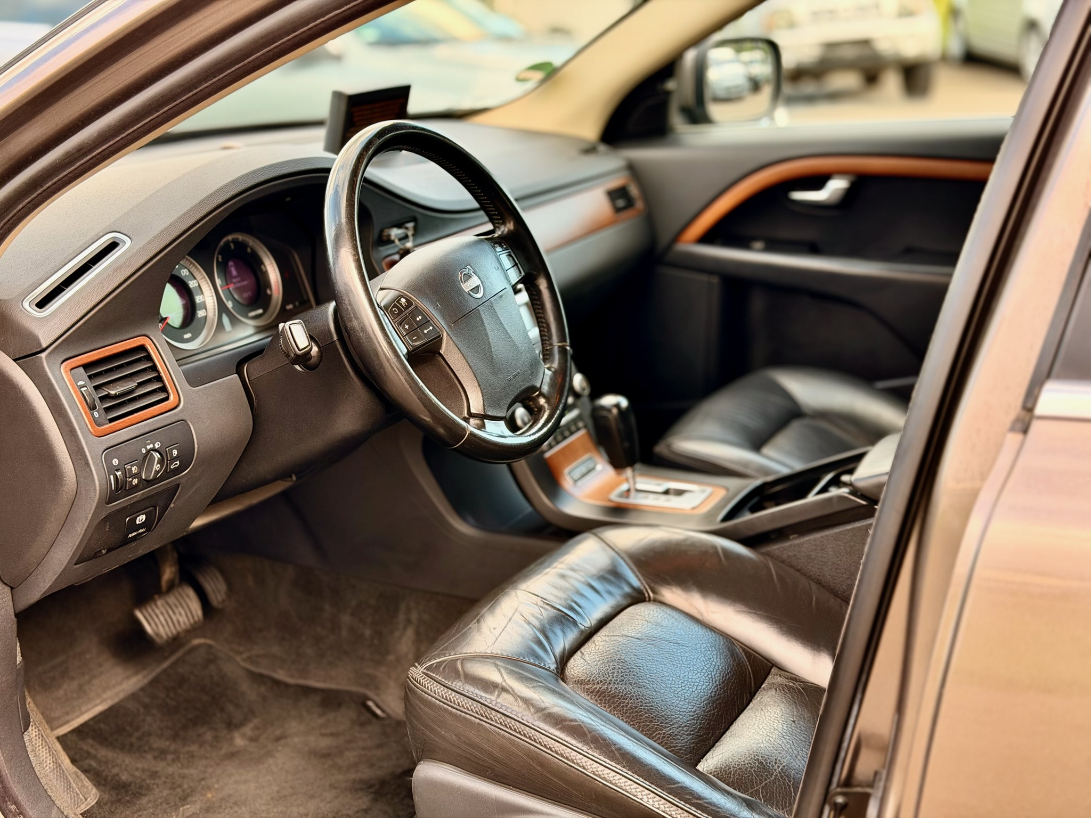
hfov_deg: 39.7
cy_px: 409
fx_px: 1513
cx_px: 546
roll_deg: +0.3
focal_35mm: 48
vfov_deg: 30.3
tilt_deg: -17.5
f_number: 1.78
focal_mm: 6.76
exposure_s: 1/197
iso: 100
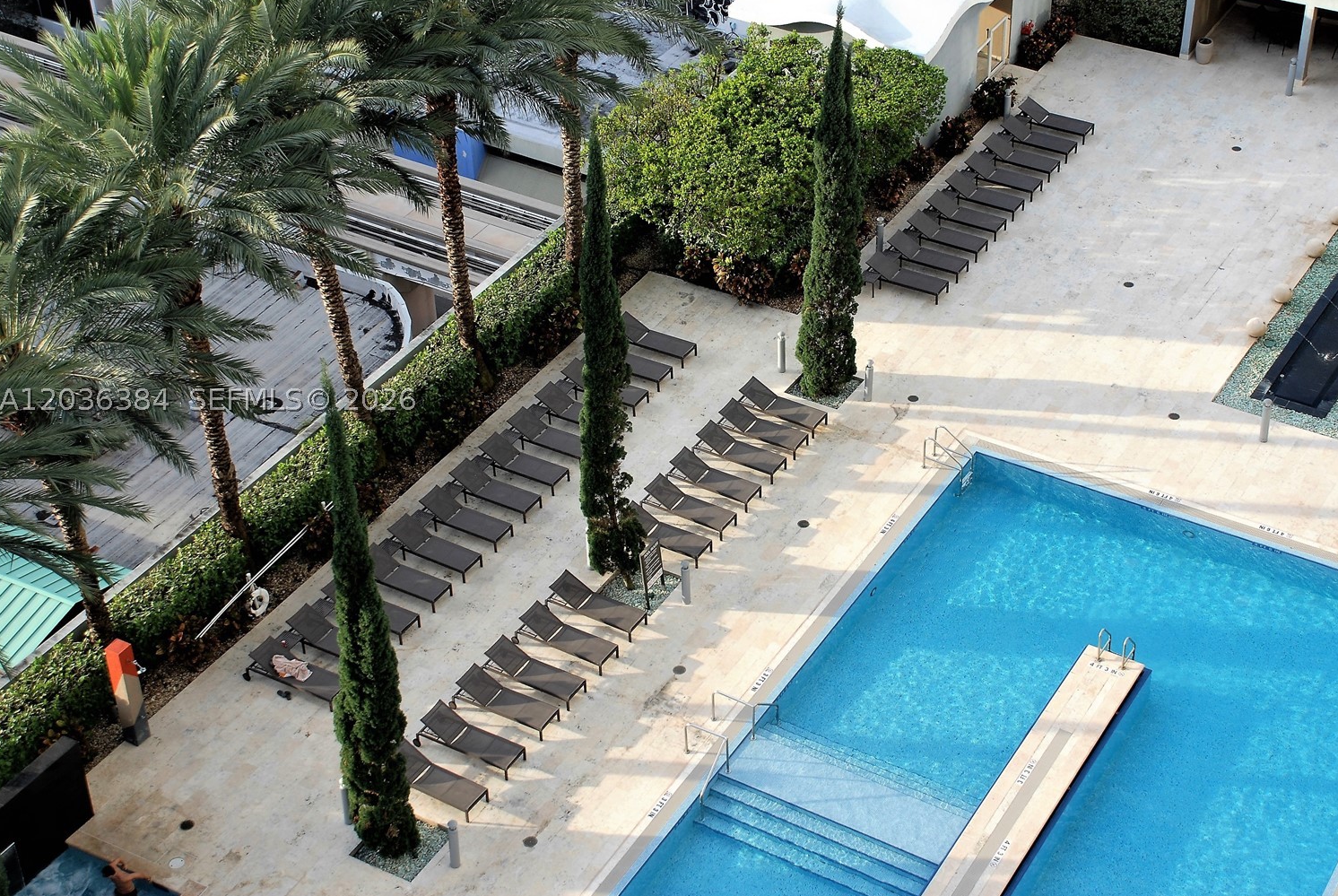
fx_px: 2217
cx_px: 751
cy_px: 399
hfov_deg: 33.5
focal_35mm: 60
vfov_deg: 22.8
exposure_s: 1/125
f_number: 5.6
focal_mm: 35
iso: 200
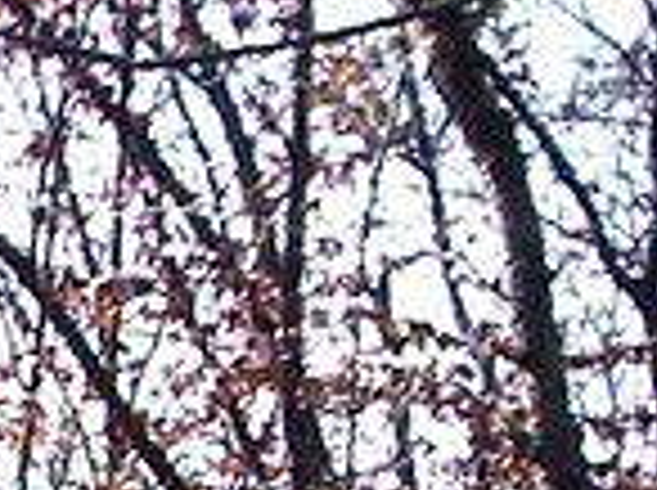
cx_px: -850
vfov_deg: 5.0
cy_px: 1115
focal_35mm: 288
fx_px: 5457
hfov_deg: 6.6
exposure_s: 1/400
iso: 50
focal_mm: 6.8
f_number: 4.6
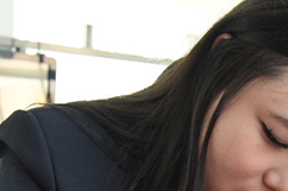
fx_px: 1319
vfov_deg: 8.2
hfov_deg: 12.3
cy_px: 279
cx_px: 295
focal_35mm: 165
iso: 5000
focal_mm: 40
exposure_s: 1/200
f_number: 8
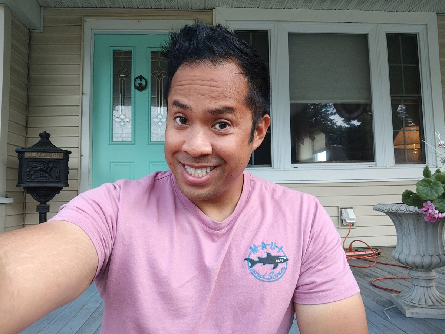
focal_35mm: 25
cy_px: 167
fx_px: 321
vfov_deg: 54.9
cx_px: 222
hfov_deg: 69.4
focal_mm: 3.28
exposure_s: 1/120
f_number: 2.4
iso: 306
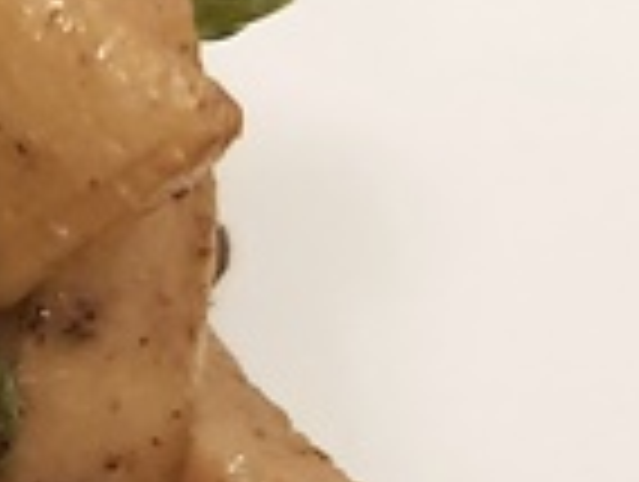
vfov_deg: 8.1
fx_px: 3384
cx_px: -1408
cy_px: 324
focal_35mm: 183
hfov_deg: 8.6
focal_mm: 4.32
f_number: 1.7
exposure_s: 1/120
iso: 320
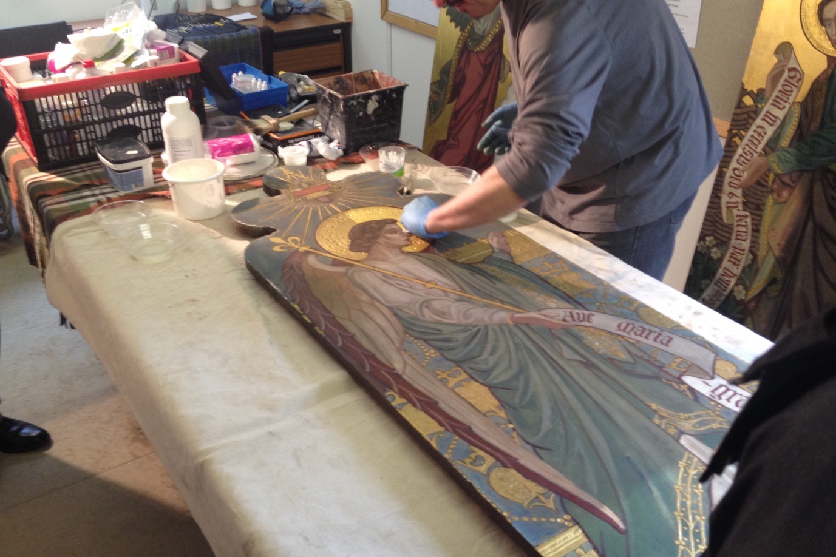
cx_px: 412
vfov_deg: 35.9
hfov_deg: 51.9
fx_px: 859
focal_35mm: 37
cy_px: 285
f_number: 2.4
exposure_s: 1/20
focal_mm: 4.28
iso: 100
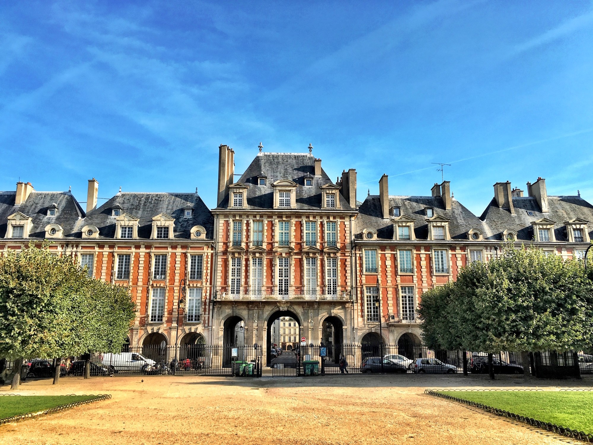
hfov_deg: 61.7
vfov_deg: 48.2
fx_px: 497
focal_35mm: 29
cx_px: 296
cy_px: 222
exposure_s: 1/818
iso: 25
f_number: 2.2
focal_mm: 4.15
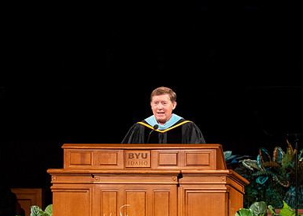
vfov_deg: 2.9
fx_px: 4214
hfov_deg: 4.1
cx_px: 85
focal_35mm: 490
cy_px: 191
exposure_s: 1/200
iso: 1250
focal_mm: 200
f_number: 2.8
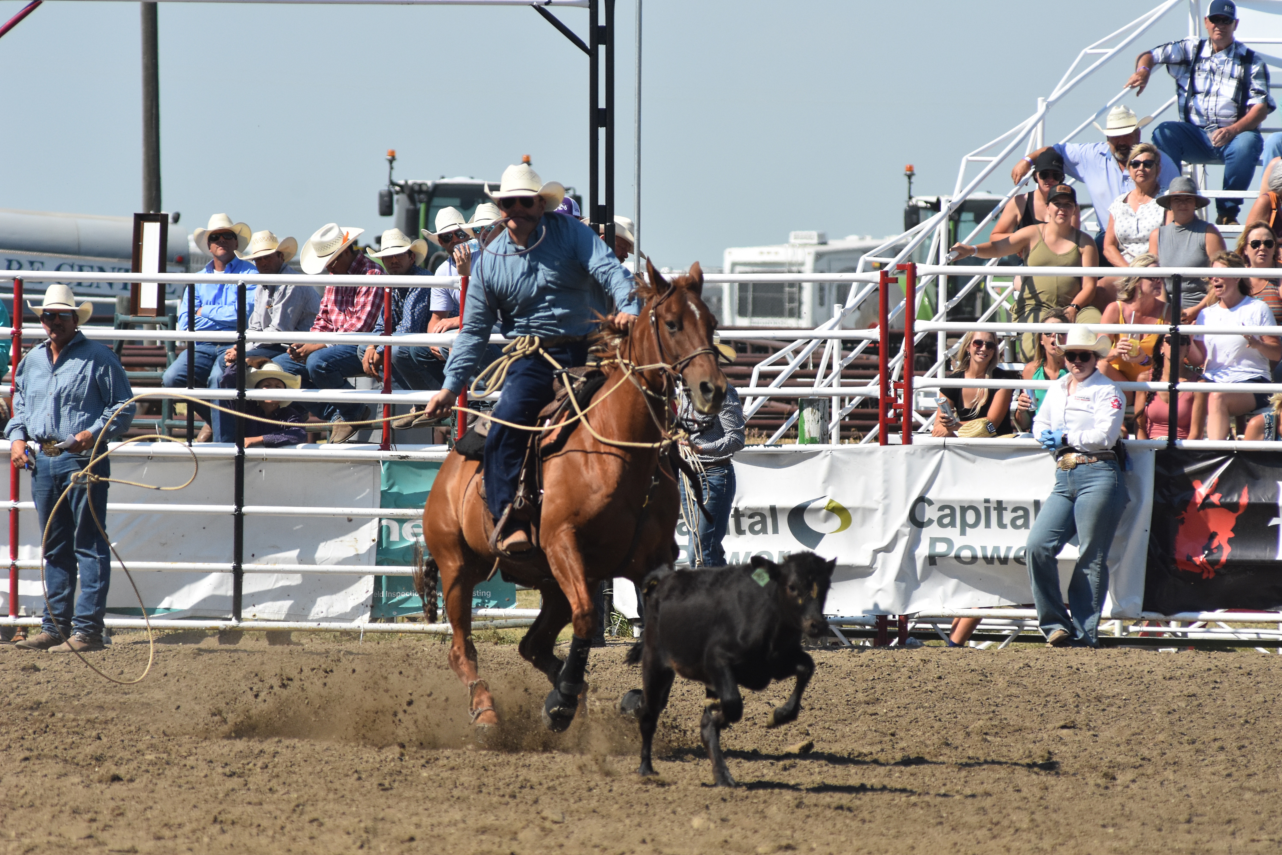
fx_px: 10682
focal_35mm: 300
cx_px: 641
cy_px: 428
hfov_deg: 6.9
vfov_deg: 4.6
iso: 800
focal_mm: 200
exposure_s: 1/2500
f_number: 6.3
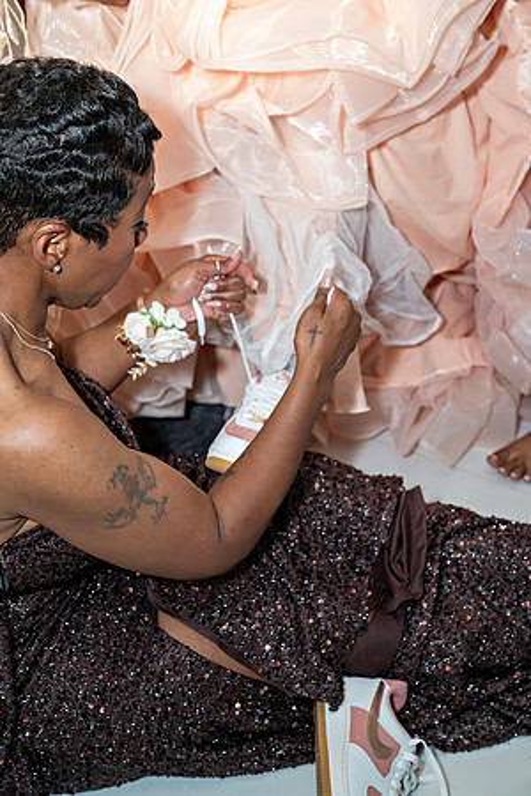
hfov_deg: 27.0
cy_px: 398
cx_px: 266
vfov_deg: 39.6
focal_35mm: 50
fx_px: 1106
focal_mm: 50
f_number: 4.5
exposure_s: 1/160
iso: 640
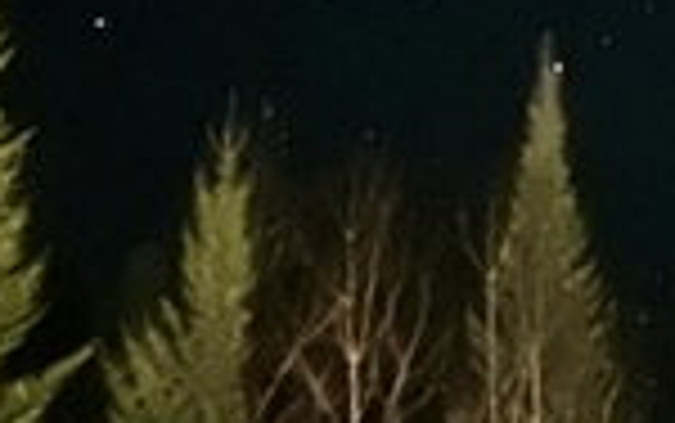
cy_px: -490
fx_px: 2393
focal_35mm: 130
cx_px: 909
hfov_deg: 15.2
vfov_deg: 9.3
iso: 12500
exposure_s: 1
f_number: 1.78
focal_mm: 6.86
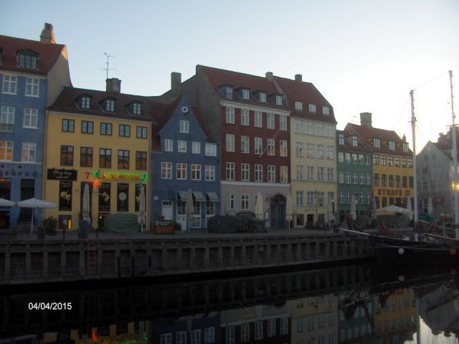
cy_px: 172
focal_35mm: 35
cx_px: 230
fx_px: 464
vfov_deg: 40.7
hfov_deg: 52.6
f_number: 2.6
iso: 100
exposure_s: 1/303
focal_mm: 5.8
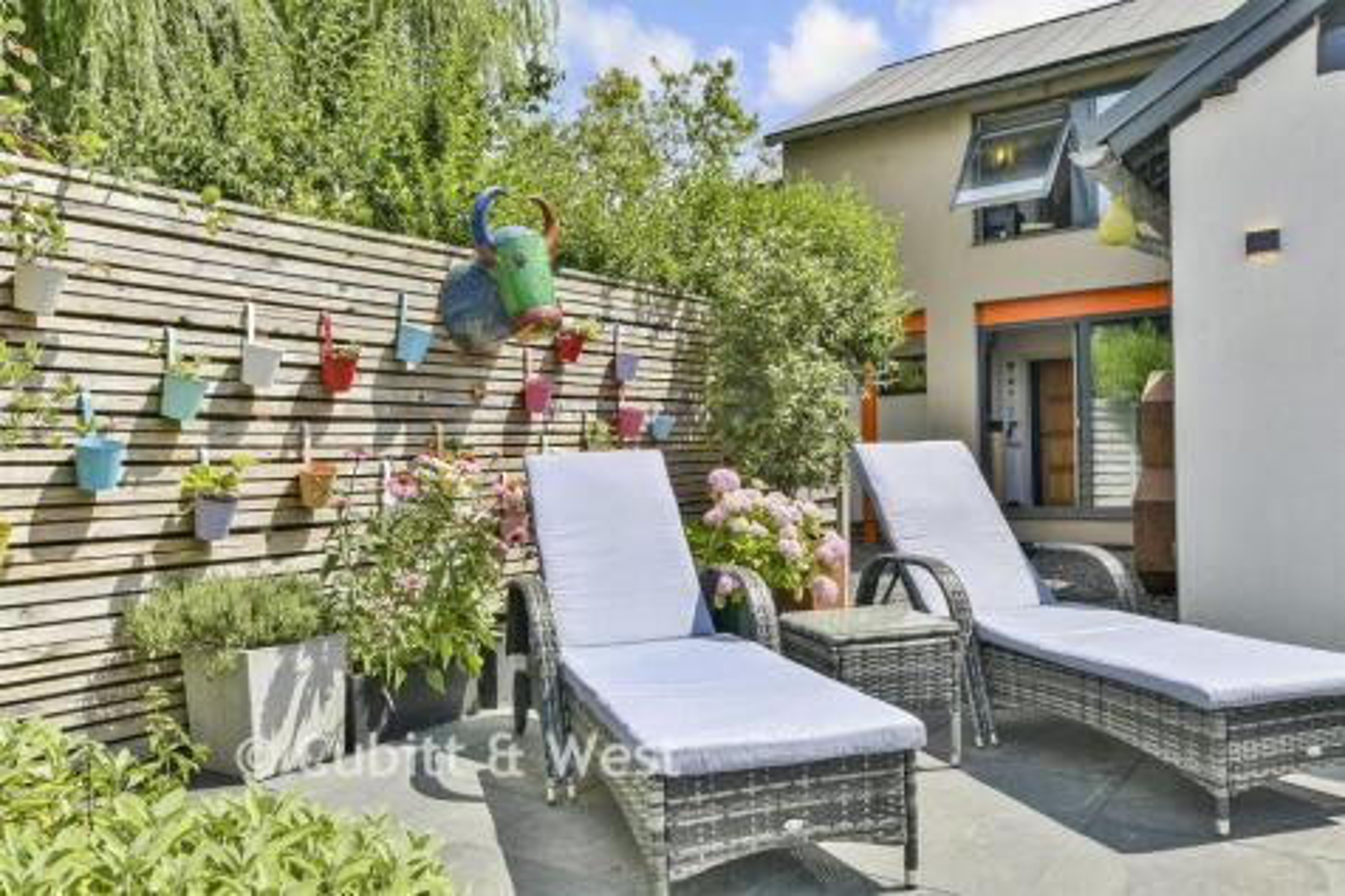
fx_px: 934
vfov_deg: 51.3
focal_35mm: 25
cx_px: 672
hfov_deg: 71.5
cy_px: 448
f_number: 11
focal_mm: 17
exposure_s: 1/80
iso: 160
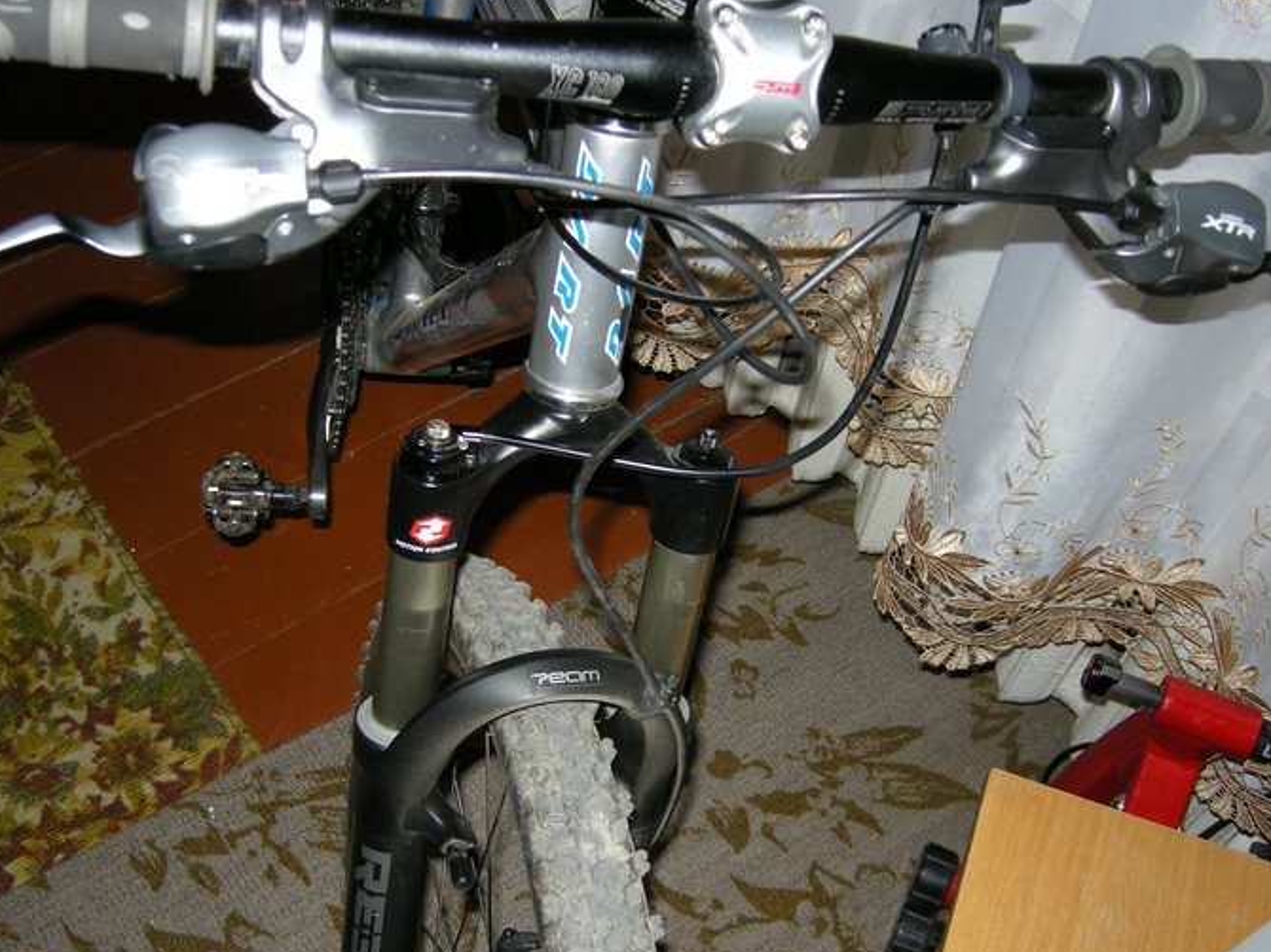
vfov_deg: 33.5
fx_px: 1578
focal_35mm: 43
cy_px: 531
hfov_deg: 43.9
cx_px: 624
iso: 64
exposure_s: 1/60
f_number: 2.7
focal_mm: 7.5
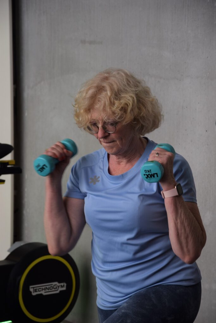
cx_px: 108
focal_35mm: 135
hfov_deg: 10.2
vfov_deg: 15.2
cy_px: 162
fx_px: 1214
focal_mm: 90
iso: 400
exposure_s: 1/80
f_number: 5.6
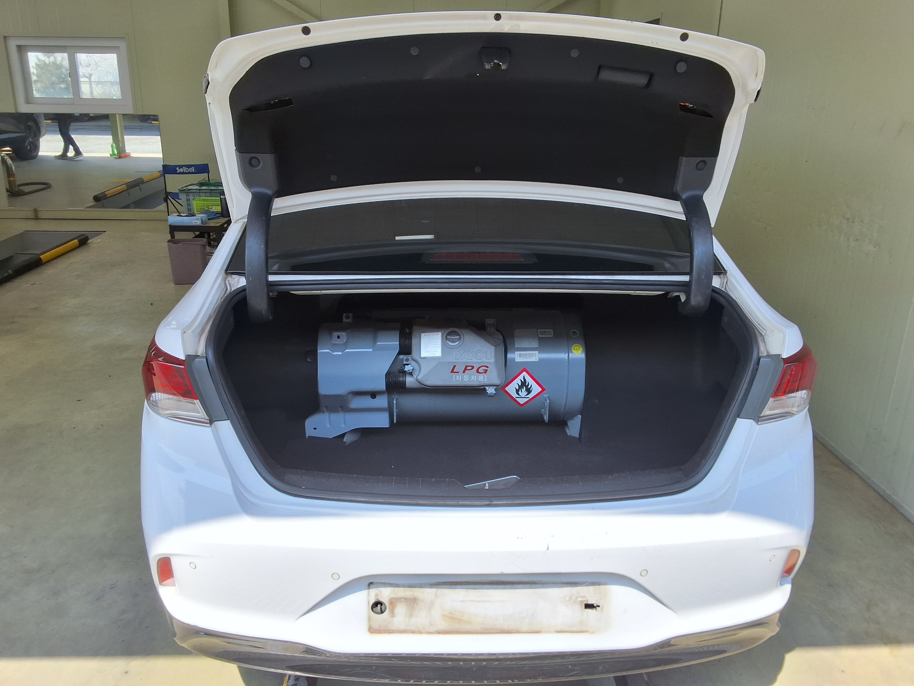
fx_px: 739
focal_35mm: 28
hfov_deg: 63.4
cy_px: 343
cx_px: 457
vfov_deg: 49.7
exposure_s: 1/632
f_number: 1.9
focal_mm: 2.91
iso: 32
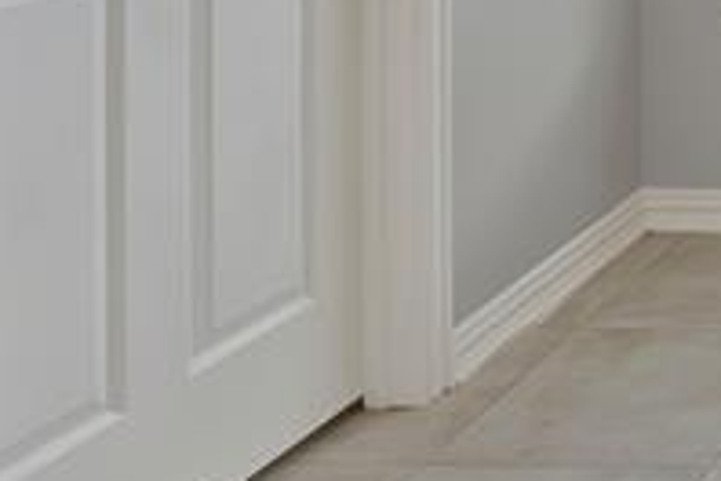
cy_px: -292
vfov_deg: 18.7
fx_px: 1242
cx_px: 1329
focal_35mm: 62
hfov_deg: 20.9
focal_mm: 12
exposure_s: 1/10
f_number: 9
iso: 640
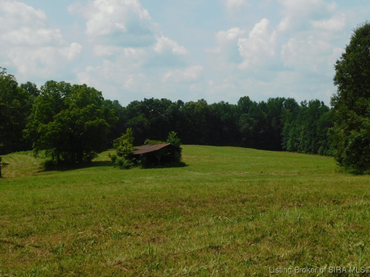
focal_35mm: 60
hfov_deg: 32.2
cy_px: 137
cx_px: 185
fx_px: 641
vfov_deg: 24.4
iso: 125
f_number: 8
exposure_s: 1/400
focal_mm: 10.4
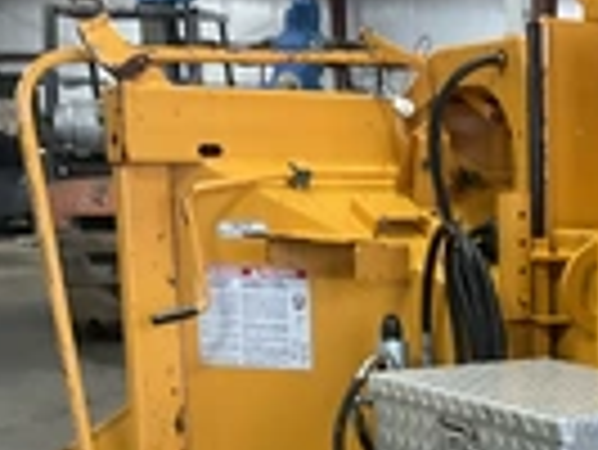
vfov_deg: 16.6
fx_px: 1504
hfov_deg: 21.1
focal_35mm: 87
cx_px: 701
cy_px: 468
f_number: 1.8
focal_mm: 3
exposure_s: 1/60
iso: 200
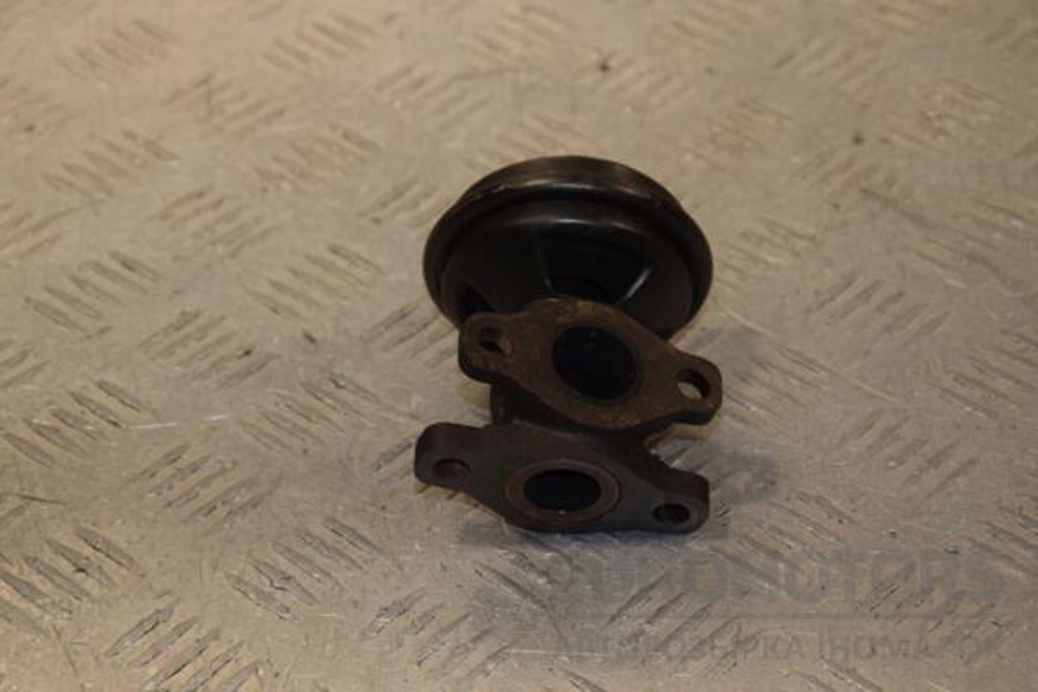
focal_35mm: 120
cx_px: 519
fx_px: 3460
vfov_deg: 11.4
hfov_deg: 17.1
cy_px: 346
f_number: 8
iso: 800
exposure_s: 1/200
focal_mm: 80
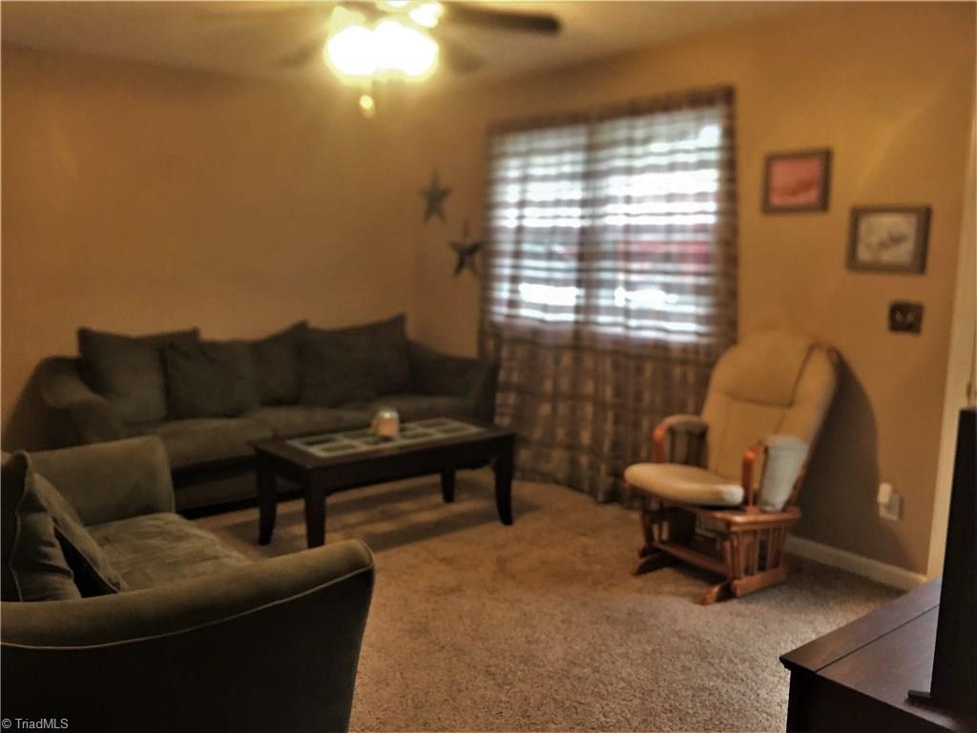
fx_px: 818
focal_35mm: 29
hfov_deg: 61.7
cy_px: 366
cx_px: 488
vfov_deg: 48.2
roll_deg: +0.0
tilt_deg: -9.7
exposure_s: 1/30
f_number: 2.2
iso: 125
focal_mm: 4.15
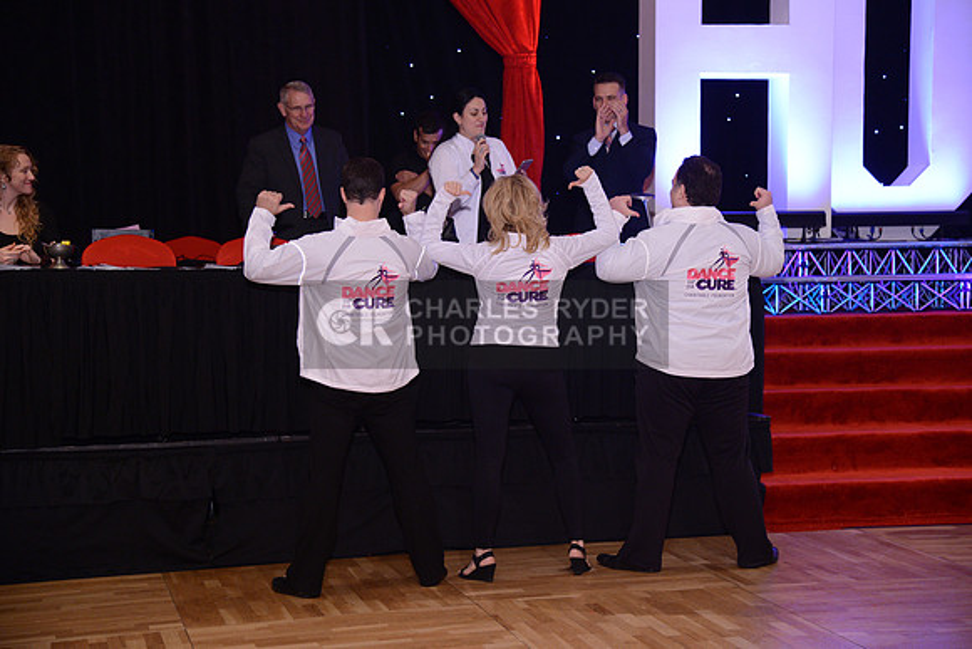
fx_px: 1674
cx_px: 486
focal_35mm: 62
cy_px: 324
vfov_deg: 21.9
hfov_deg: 32.4
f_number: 4
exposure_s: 1/250
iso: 1600
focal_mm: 62
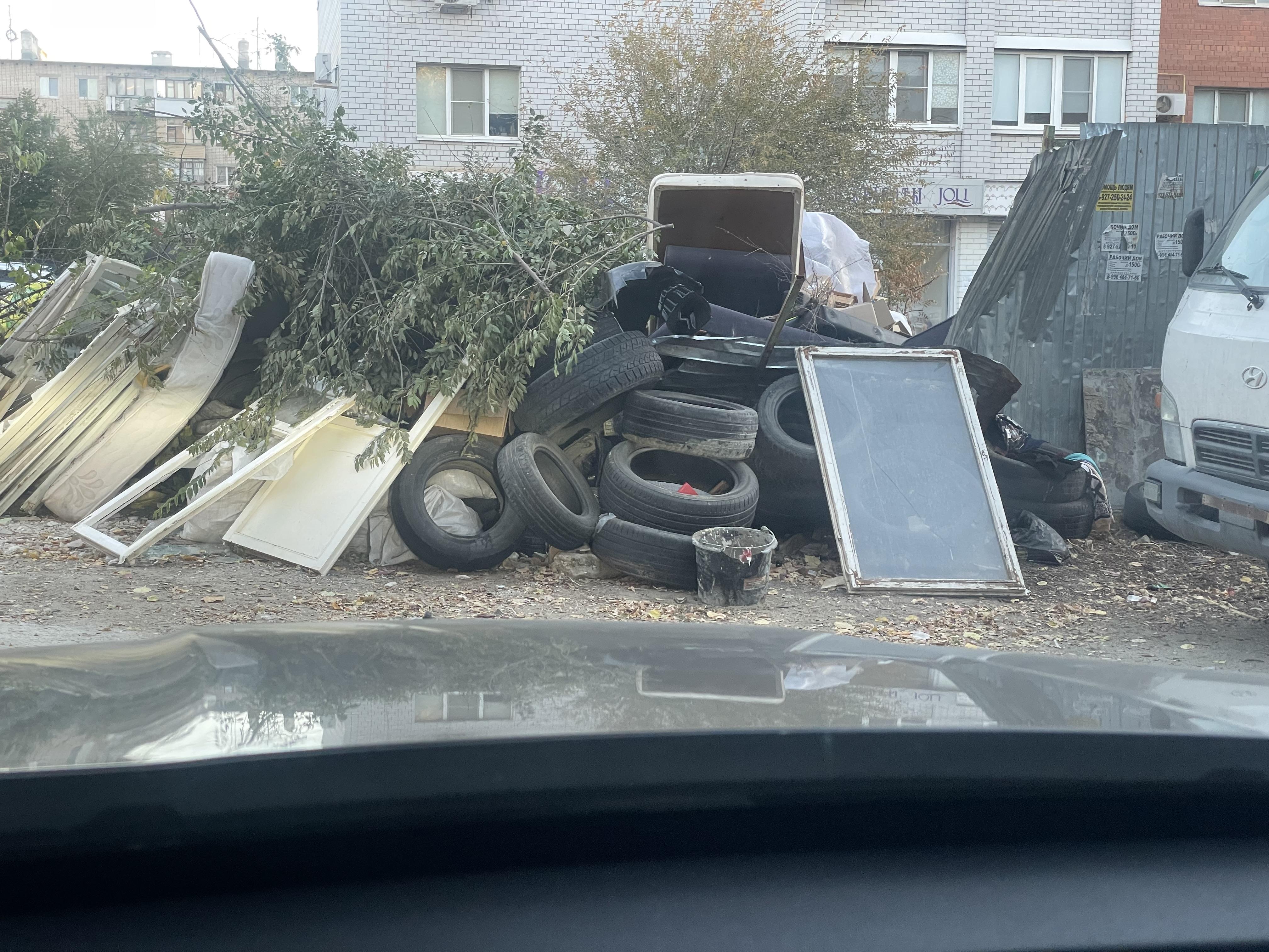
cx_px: 634
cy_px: 476
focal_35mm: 52
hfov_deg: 36.8
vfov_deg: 28.0
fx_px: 1906
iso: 125
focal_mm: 6
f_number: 2
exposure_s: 1/99
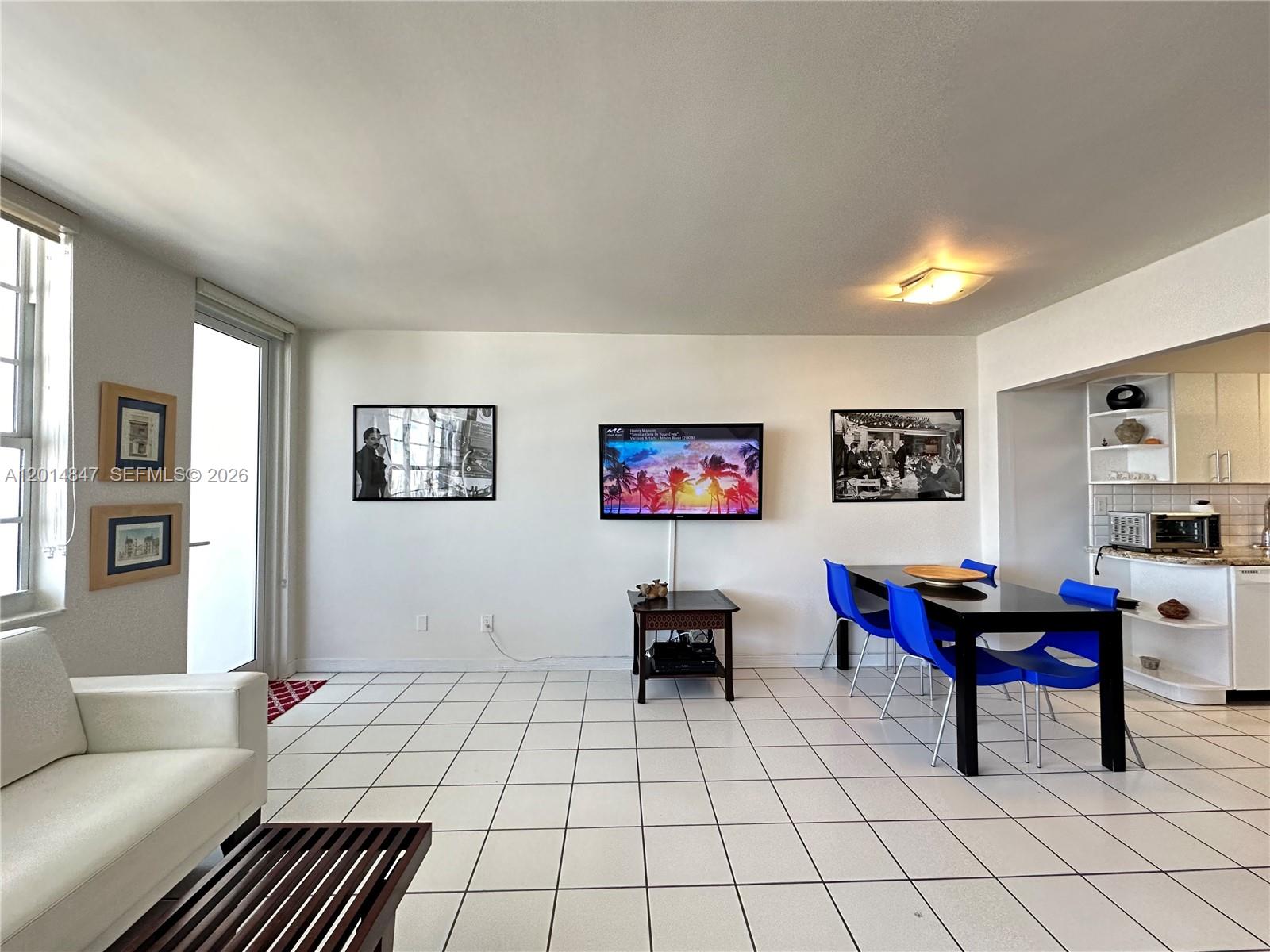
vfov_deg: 85.7
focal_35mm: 14
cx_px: 635
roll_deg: +0.3
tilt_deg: +0.9
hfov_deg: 102.1
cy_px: 476
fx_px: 514
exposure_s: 1/60
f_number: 2.2
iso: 250
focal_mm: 2.22
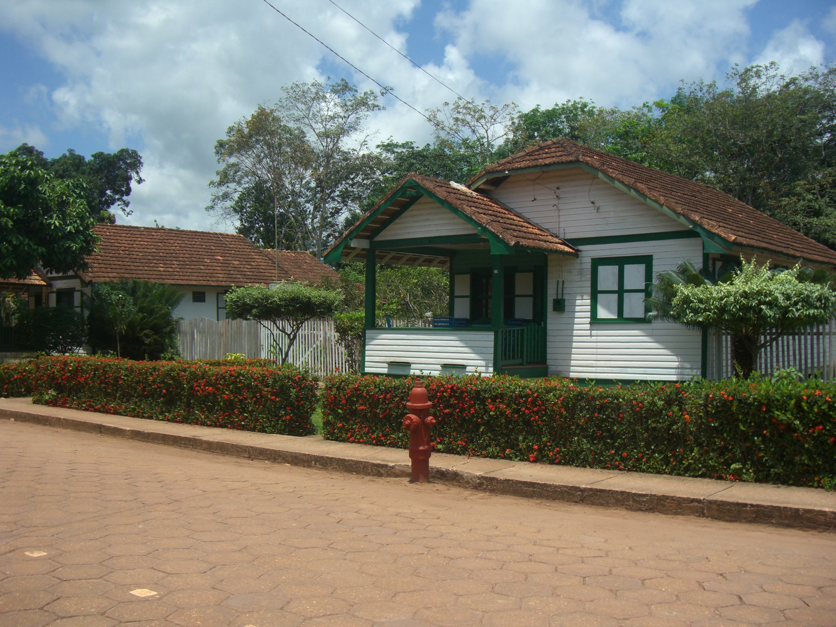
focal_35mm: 38
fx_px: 918
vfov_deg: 37.7
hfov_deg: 49.0
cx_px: 418
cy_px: 314
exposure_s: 1/400
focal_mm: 7.9
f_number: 5.6
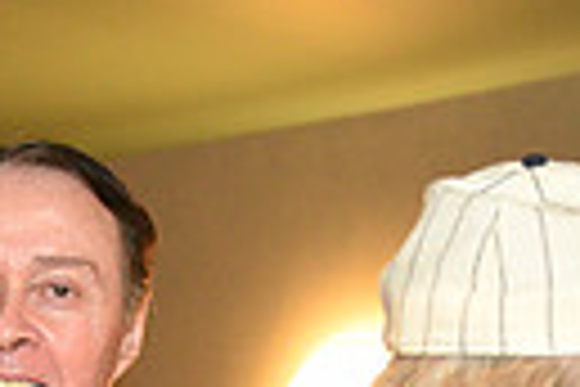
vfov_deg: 9.6
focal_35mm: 130
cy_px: 844
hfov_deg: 15.8
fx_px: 2094
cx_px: 243
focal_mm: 29
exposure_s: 1/60
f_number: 2.8
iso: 3200
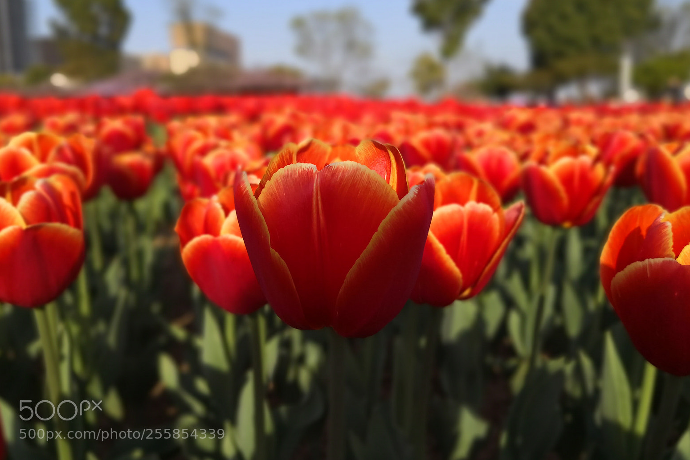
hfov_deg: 63.7
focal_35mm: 29
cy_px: 202
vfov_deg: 44.9
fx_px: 556
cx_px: 348
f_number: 4
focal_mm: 3.95
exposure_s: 1/2283
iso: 50
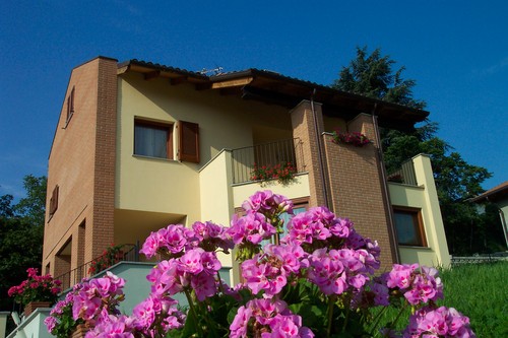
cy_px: 169
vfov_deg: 35.0
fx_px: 536
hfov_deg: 50.7
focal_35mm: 38
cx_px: 254
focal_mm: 8
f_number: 4.8
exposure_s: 1/1000
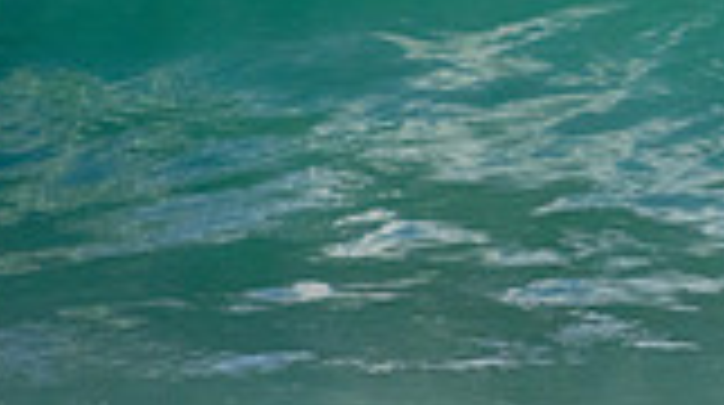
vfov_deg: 0.5
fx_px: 43456
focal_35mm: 2267
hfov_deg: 1.0
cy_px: -259
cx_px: 1165
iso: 400
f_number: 5.6
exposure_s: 1/2500
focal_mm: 400
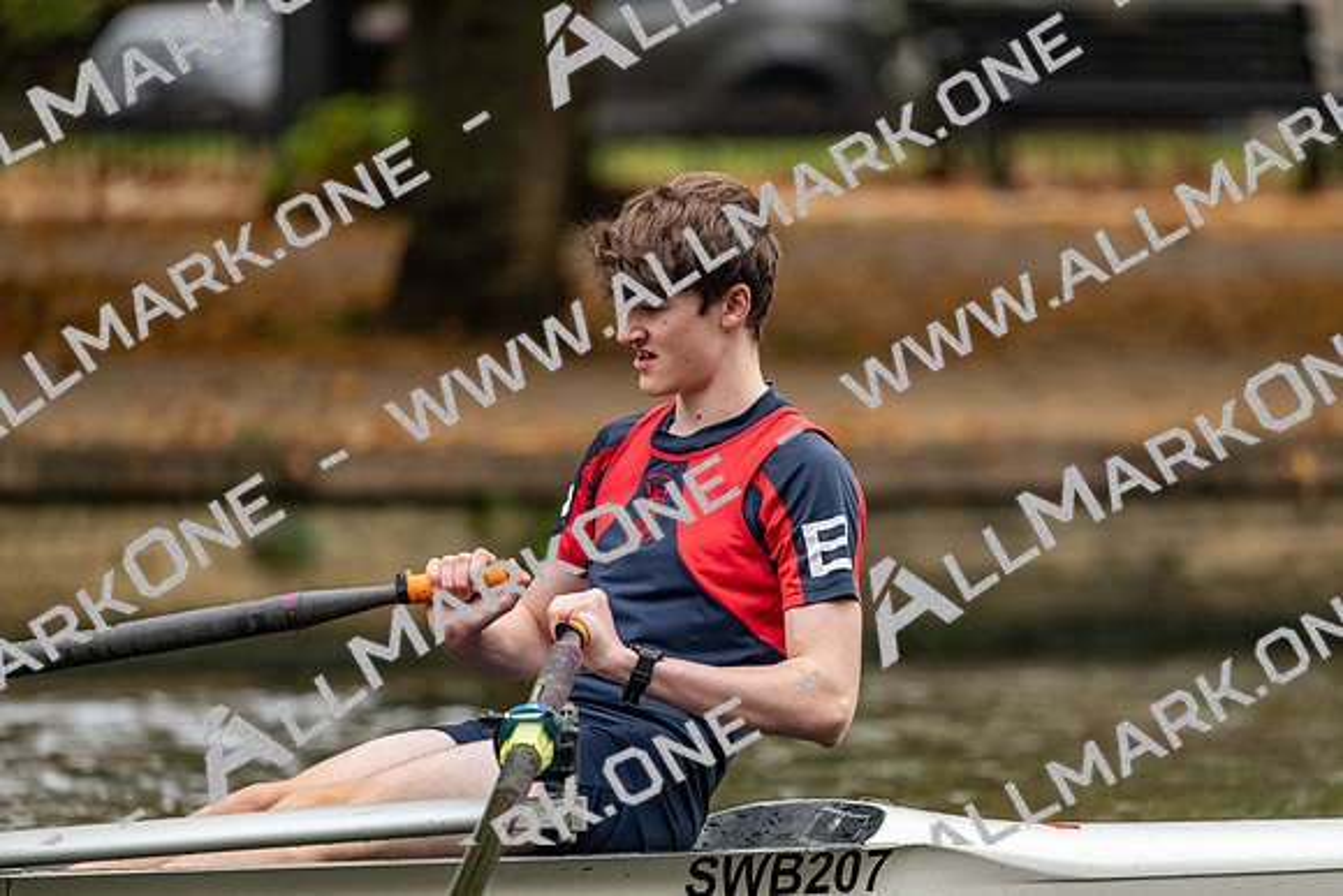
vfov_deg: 3.4
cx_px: 672
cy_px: 448
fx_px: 14925
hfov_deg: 5.2
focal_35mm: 400
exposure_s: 1/2500
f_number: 4.5
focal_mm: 400
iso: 2500
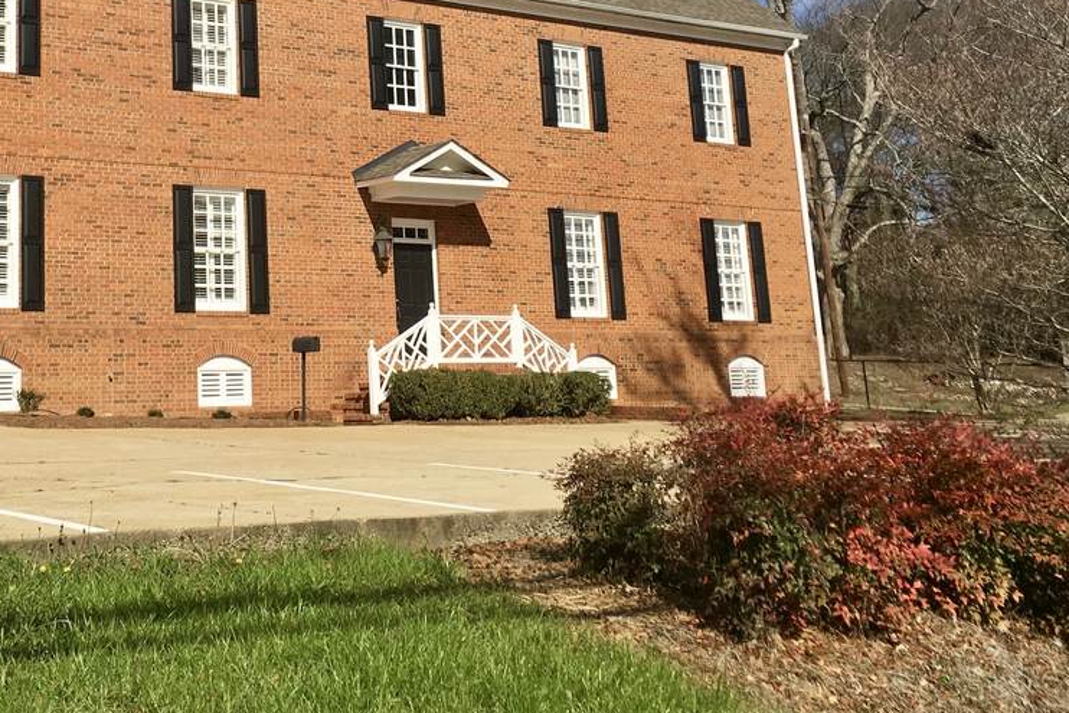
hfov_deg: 36.9
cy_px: 76
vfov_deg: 25.2
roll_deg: +1.9
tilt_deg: +10.6
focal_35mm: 52
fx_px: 1544
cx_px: 219
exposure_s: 1/2404
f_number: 2.2
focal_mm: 4.15
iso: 25
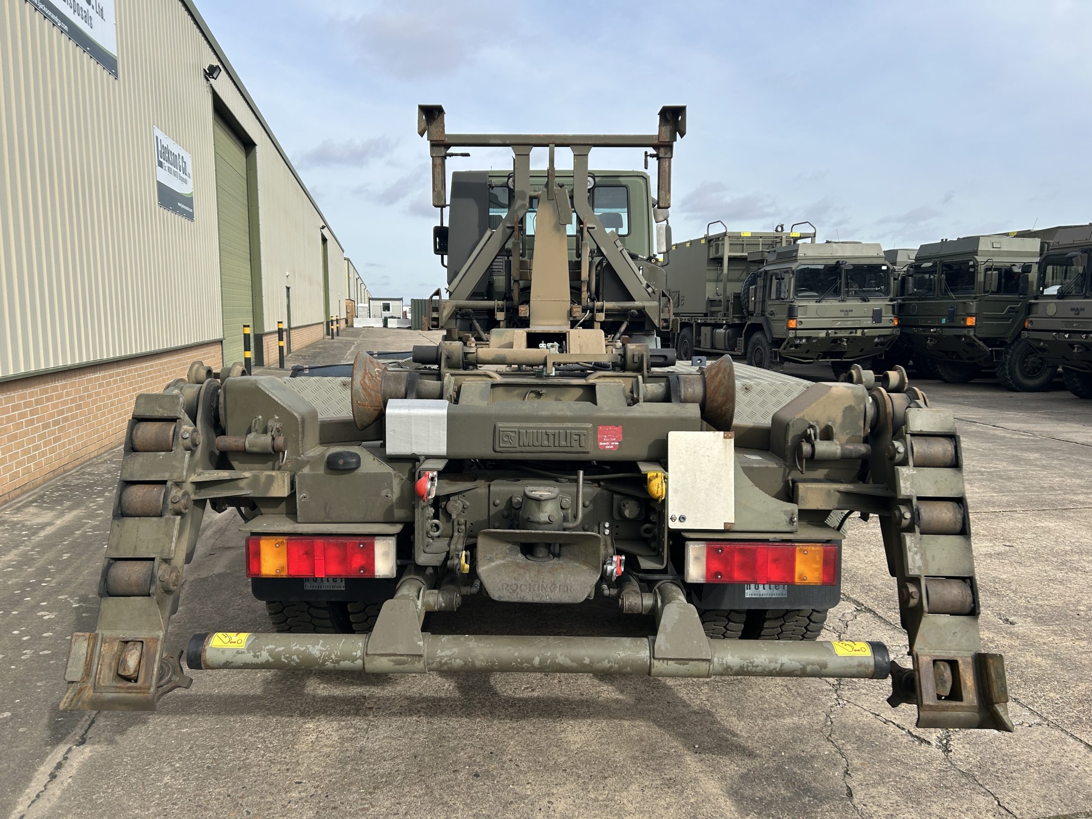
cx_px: 546
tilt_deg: -6.3
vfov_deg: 53.1
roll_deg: -1.2
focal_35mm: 26
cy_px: 410
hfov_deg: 67.3
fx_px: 820
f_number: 1.5
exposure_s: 1/2841
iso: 50
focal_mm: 5.7
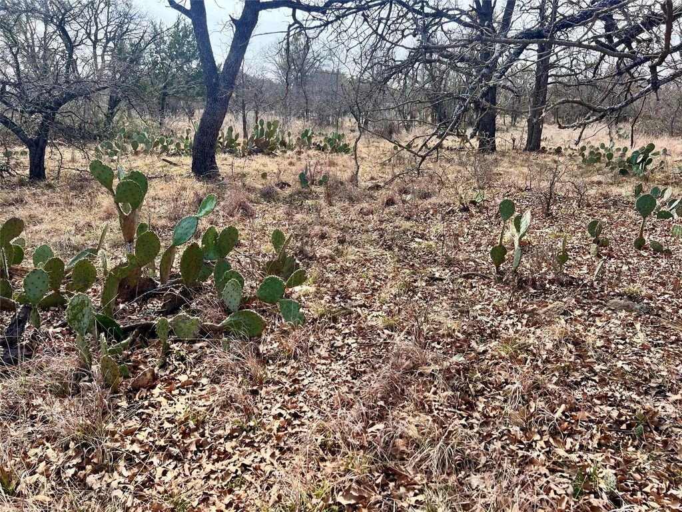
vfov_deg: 53.1
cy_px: 256
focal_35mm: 26
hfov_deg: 67.3
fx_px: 512
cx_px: 341
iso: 50
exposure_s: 1/1669
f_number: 1.5
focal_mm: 5.7
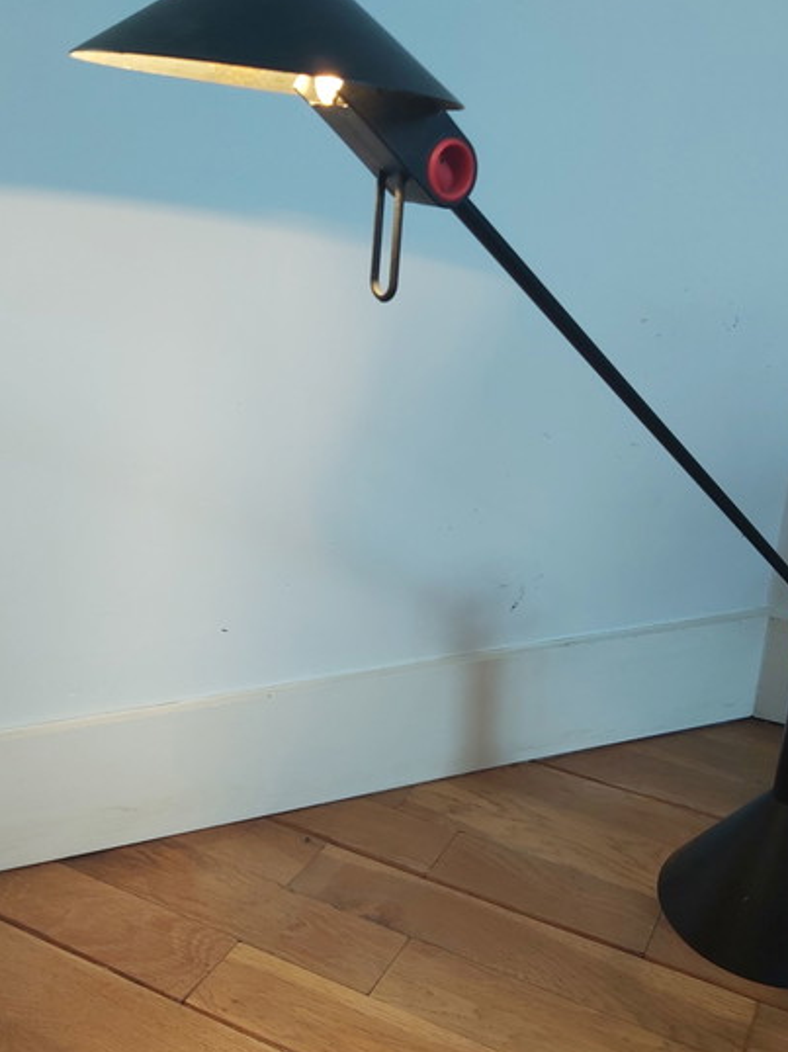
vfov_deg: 55.3
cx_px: 465
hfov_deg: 42.7
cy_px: 566
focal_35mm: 33
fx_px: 1002
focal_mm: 3.92
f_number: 1.7
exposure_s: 1/50
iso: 125
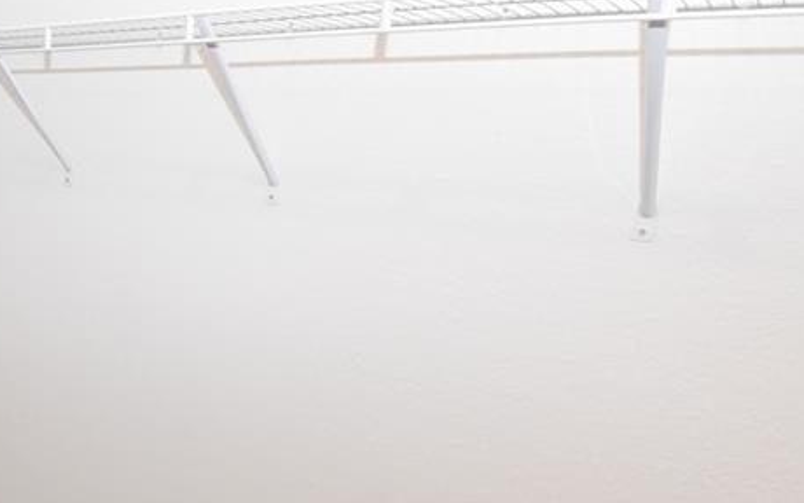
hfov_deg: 48.4
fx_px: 745
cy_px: 307
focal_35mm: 34
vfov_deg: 37.1
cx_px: 30
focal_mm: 10
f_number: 8
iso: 1600
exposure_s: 1/80
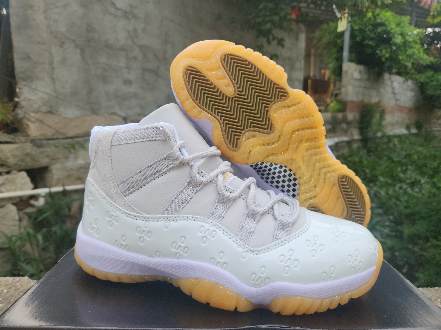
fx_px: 293
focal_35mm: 23
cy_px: 165
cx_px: 220
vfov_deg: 58.9
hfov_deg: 73.9
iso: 20
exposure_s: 1/390
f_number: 1.8
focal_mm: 5.4
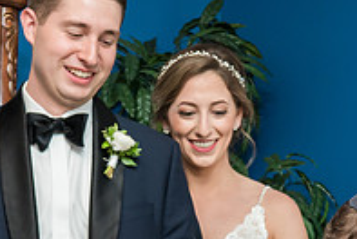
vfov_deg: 11.0
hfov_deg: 16.6
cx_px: 146
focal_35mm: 123
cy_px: 255
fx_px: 1222
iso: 1600
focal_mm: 35
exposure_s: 1/200
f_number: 5.6
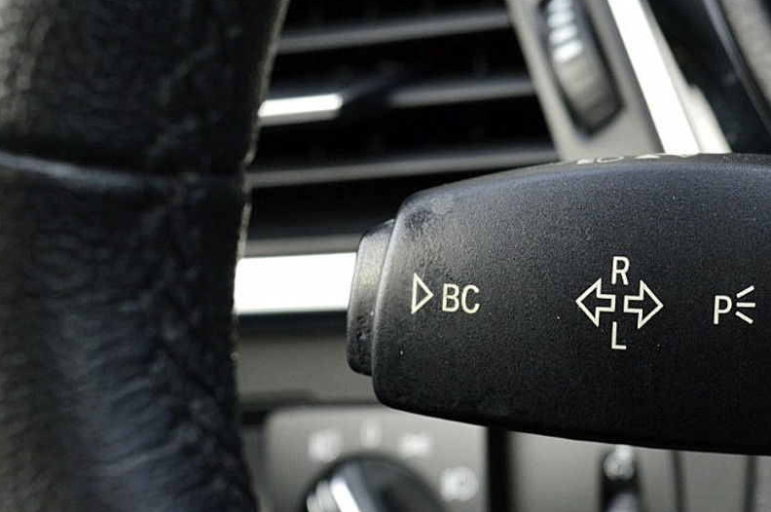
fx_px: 2267
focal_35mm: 106
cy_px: 259
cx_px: 581
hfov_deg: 19.2
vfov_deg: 12.9
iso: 720
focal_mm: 40
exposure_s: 1/60
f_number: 8
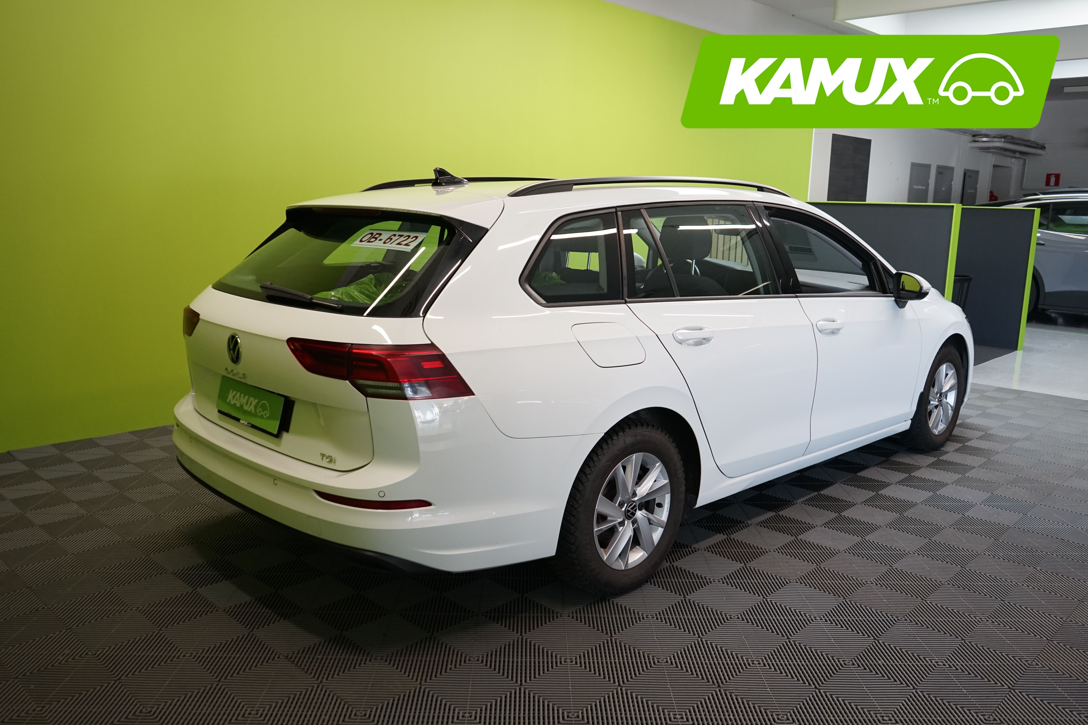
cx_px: 544
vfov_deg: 46.4
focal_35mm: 28
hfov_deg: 65.5
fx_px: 846
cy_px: 362
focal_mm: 28
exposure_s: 1/50
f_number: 6.3
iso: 1250
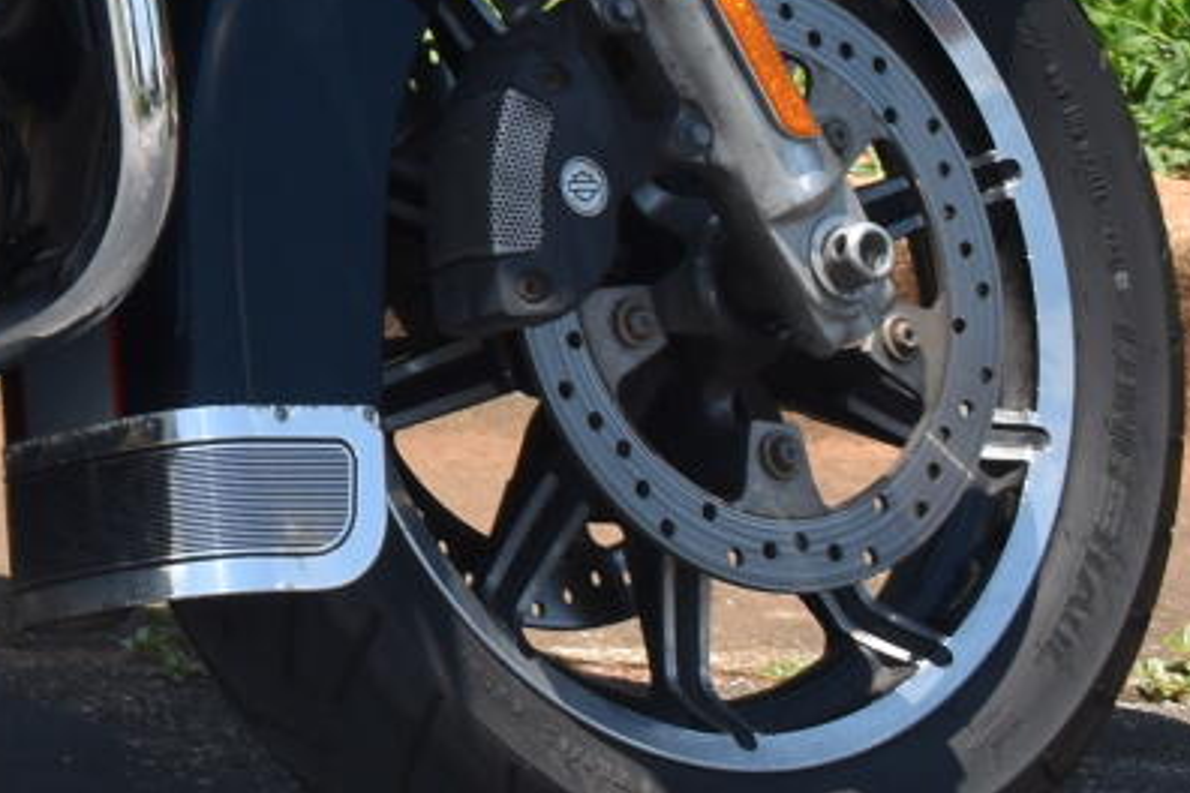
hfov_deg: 8.7
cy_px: -710
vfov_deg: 6.1
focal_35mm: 220
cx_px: -1412
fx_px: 7256
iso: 100
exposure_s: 1/200
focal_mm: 29
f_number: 10
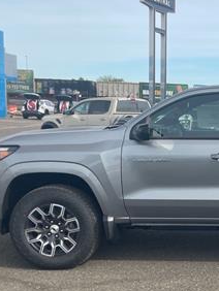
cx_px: 272
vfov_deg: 32.5
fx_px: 497
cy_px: 189
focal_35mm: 59
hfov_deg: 22.6
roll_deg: -2.6
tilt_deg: -7.6
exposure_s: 1/1416
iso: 32
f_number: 1.6
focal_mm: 4.2
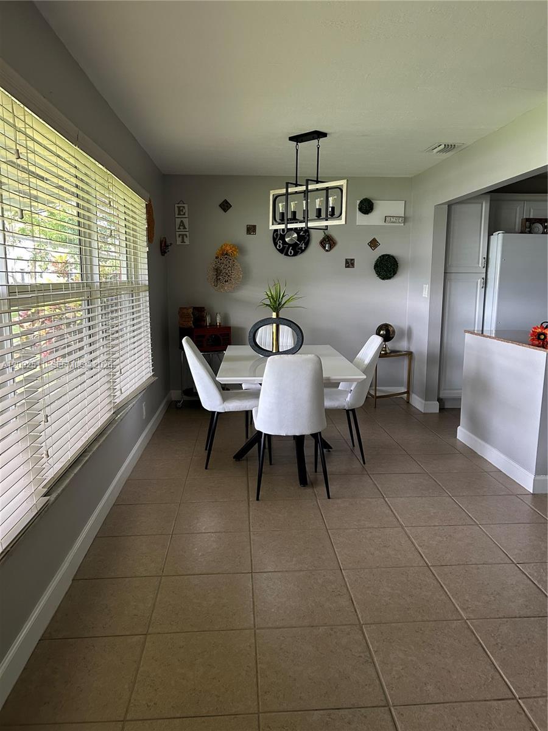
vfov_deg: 67.3
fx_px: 549
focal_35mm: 26
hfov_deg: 53.1
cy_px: 366
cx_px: 274
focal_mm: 5.7
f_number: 1.5
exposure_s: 1/60
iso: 160
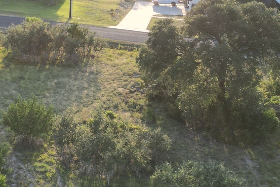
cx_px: 11
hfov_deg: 29.2
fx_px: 506
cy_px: 56
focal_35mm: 65
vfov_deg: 20.8
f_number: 1.7
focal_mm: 6.72
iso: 110
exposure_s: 1/2000
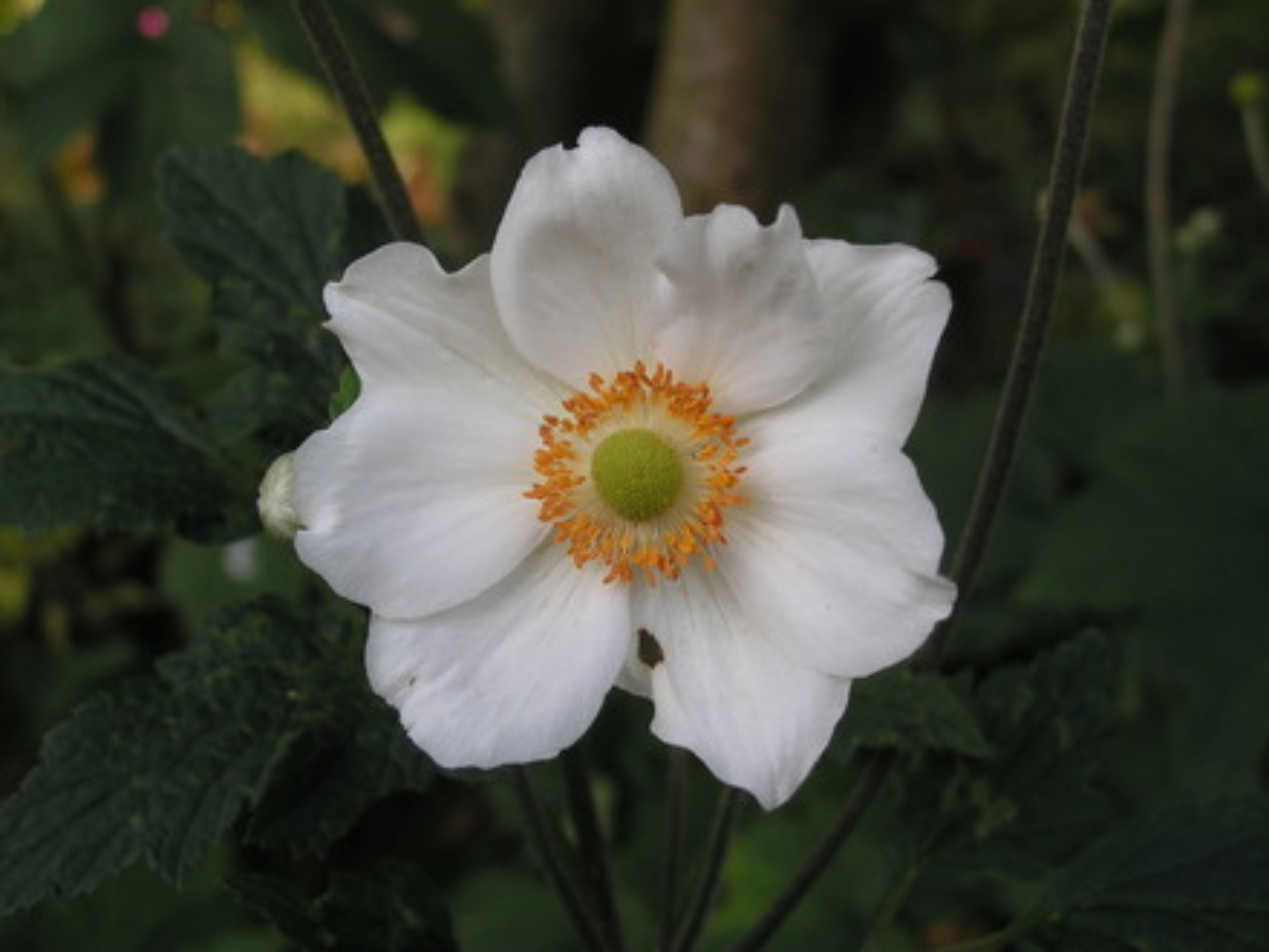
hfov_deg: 30.7
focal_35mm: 63
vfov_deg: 23.3
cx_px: 634
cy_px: 476
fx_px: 2310
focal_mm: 10.6
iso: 64
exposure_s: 1/160
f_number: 3.3
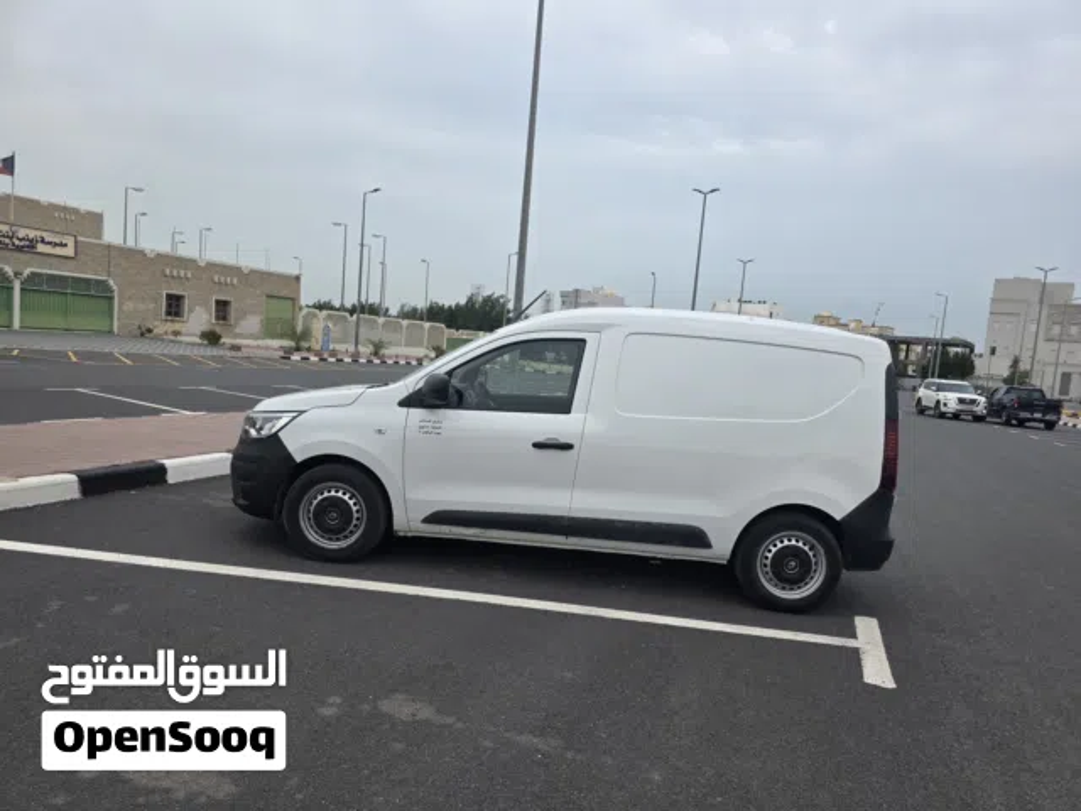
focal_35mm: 23
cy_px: 406
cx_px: 540
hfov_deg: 73.9
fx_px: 718
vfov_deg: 58.9
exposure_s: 1/4434
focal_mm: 6.3
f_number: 1.7
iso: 80
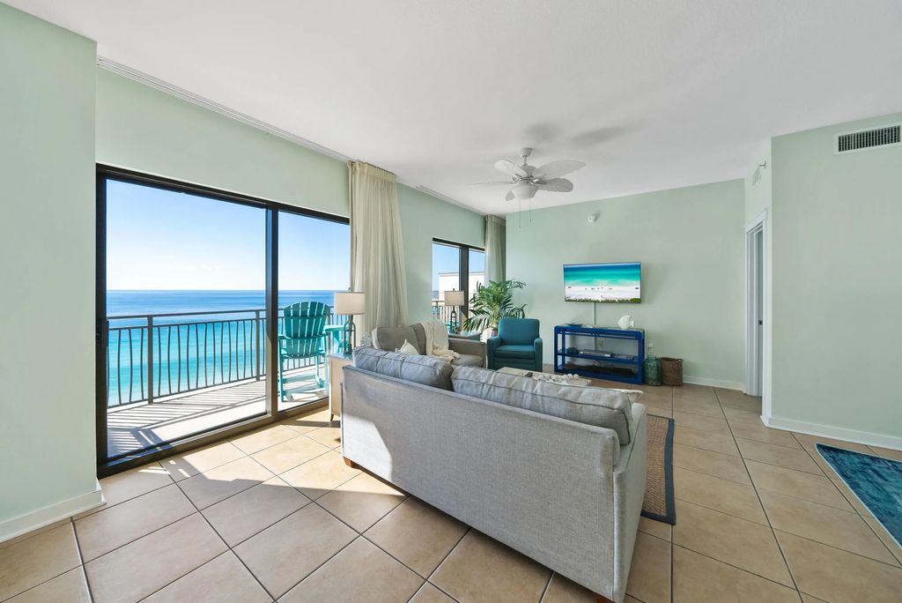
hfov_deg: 112.6
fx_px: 301
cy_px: 302
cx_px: 451
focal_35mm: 12
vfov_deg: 90.1
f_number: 7.1
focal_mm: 12
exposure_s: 1/25
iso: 250
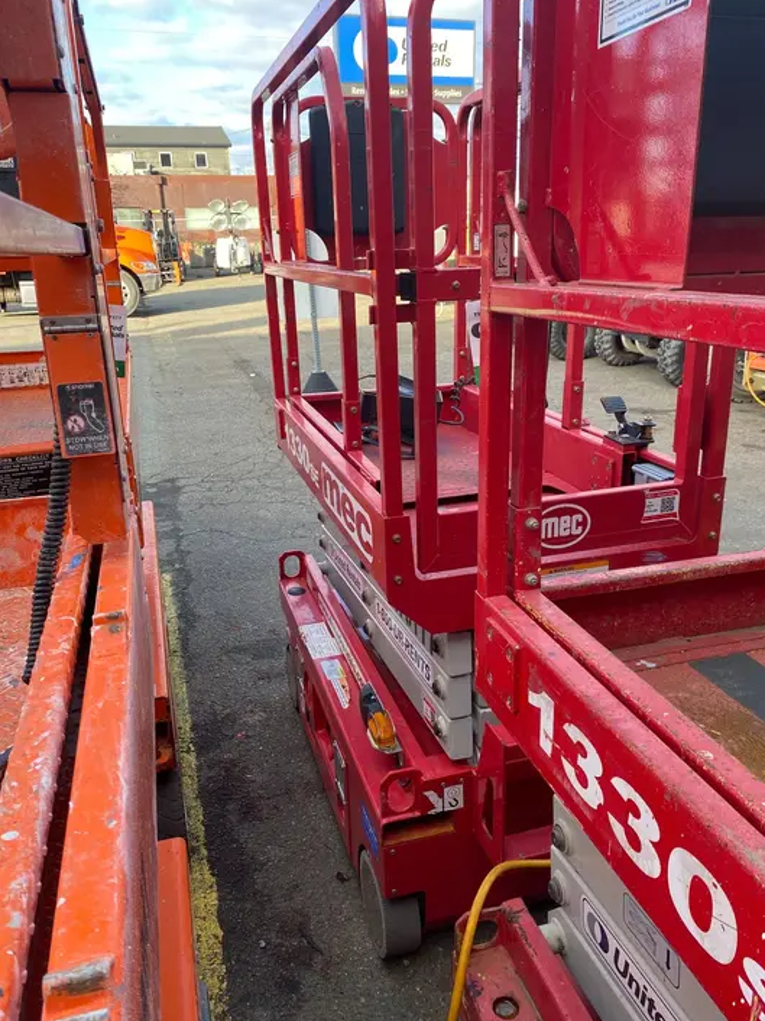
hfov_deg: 51.3
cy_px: 520
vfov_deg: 65.3
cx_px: 396
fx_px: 796
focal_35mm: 27
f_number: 1.8
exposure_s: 1/135
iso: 32
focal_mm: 4.25
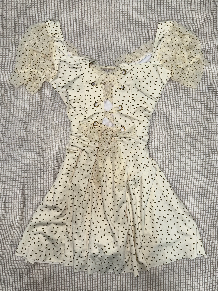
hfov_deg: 56.8
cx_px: 109
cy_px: 146
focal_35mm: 24
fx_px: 202
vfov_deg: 71.6
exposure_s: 1/61
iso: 64
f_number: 1.78
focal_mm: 6.76
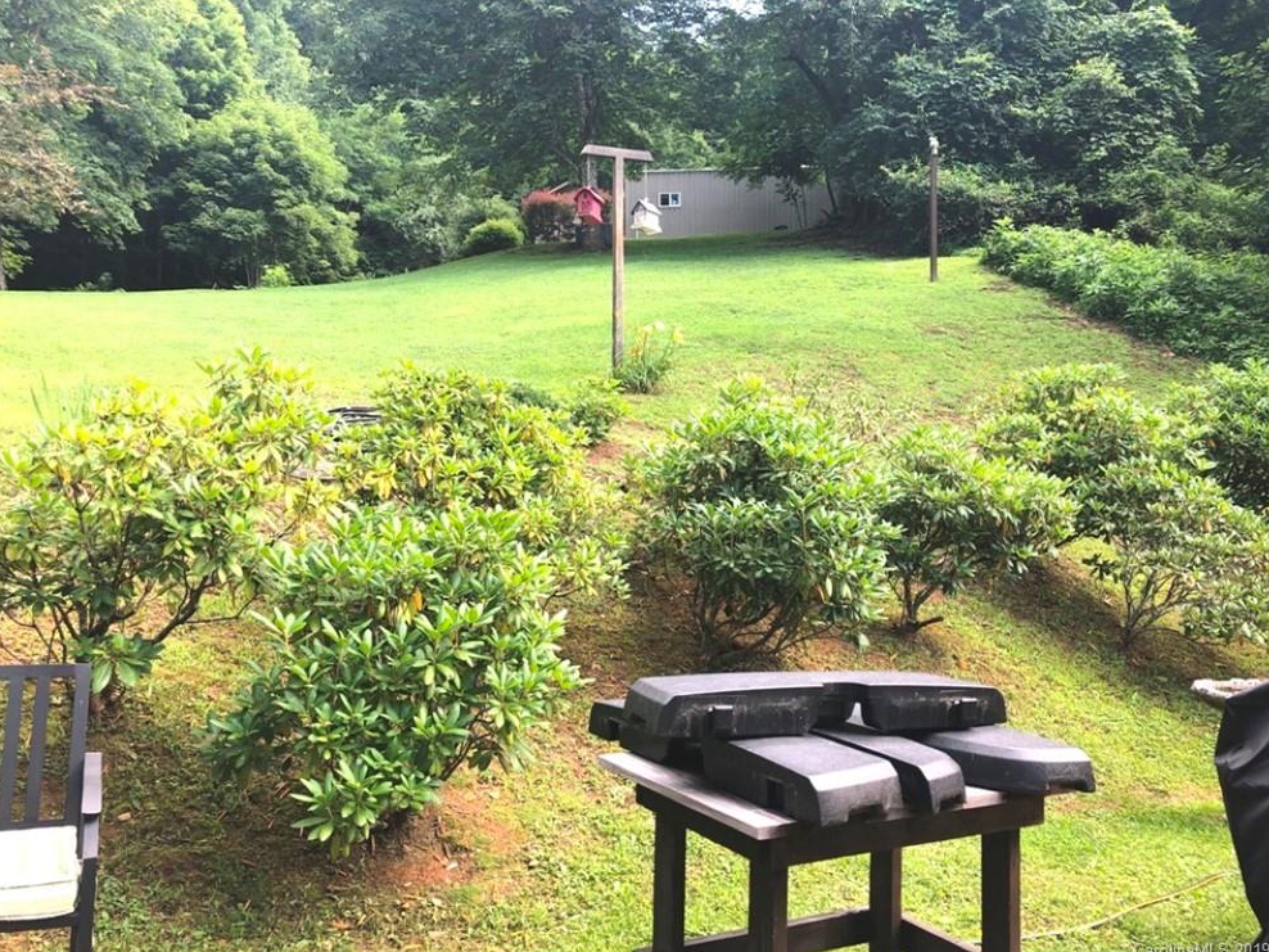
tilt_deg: +1.4
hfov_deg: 61.7
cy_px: 470
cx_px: 623
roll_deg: +0.8
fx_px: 1063
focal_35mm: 29
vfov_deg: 48.2
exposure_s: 1/127
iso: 20
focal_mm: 3.99
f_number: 1.8
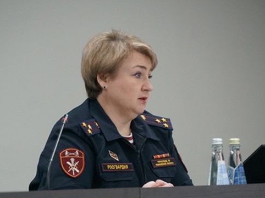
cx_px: 117
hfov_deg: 6.6
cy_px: 123
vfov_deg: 5.0
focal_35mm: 299
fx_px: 2286
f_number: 5.6
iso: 6400
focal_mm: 133
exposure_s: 1/250
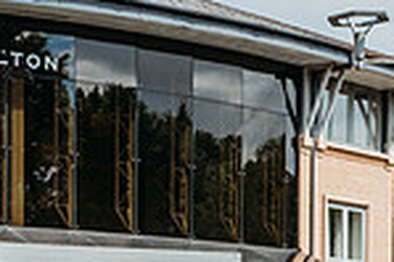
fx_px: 1662
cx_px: 34
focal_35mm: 152
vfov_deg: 8.6
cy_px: 482
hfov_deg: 13.4
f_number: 5
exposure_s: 1/500
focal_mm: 39
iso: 100
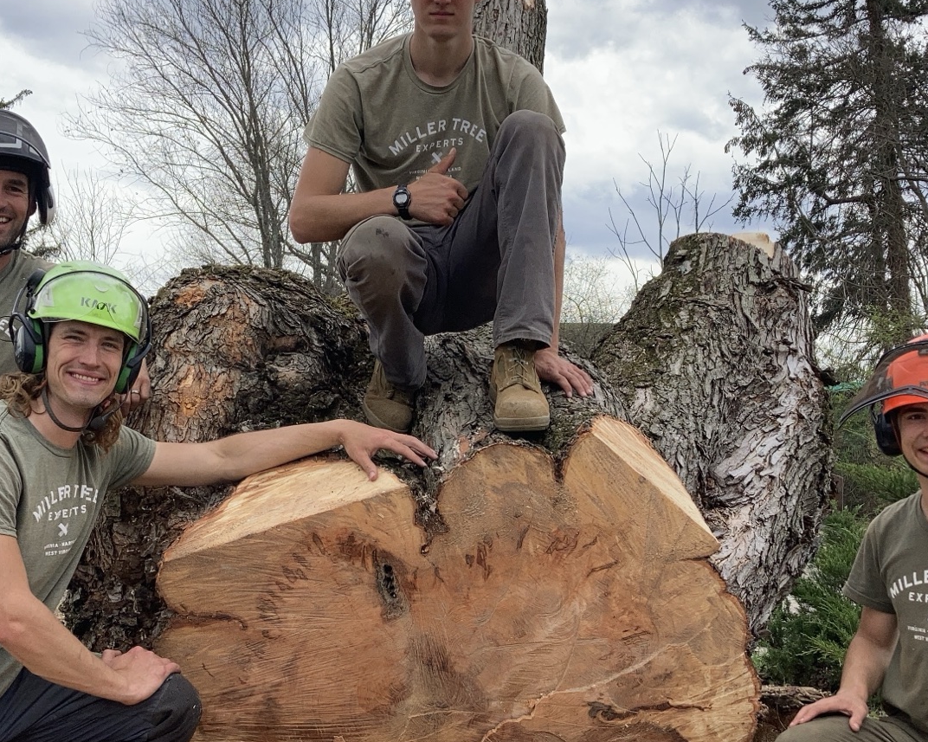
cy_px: 526
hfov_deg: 36.6
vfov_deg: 29.4
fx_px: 1400
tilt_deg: -2.7
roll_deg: -1.9
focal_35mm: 51
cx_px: 421
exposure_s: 1/917
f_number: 1.8
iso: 20
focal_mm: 3.99
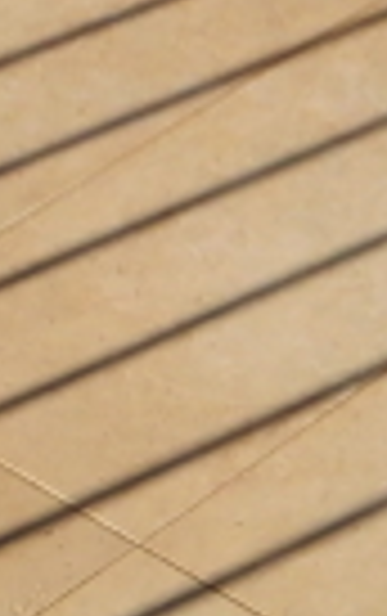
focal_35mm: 267
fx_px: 4492
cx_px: 1906
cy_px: -1758
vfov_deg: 6.5
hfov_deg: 4.3
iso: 320
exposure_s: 1/2000
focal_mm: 12
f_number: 4.5
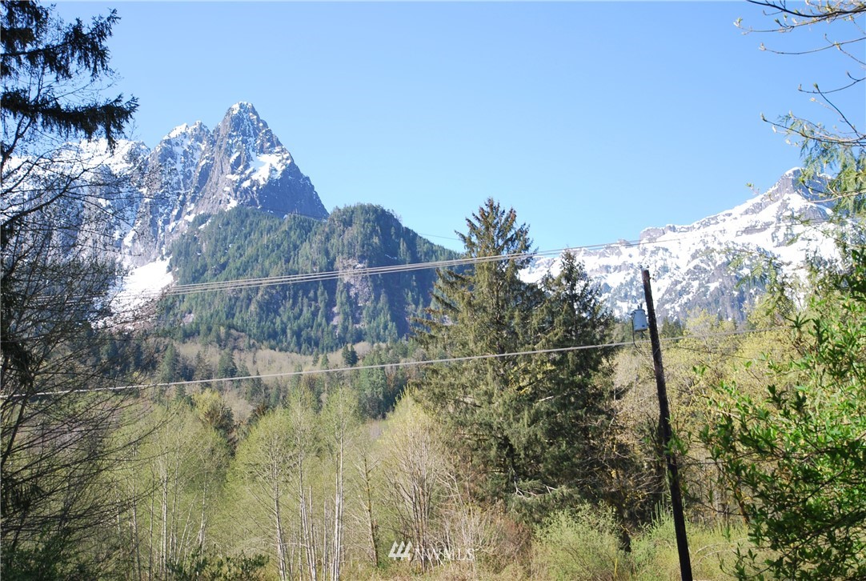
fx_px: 868
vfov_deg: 37.0
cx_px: 433
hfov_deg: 53.0
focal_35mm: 36
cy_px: 290
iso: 100
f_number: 7.1
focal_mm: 24
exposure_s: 1/160
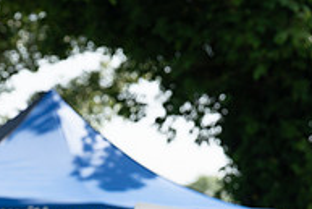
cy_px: 208
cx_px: -121
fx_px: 3382
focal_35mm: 390
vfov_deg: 3.5
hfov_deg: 5.2
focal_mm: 130
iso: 320
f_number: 4.5
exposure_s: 1/1250
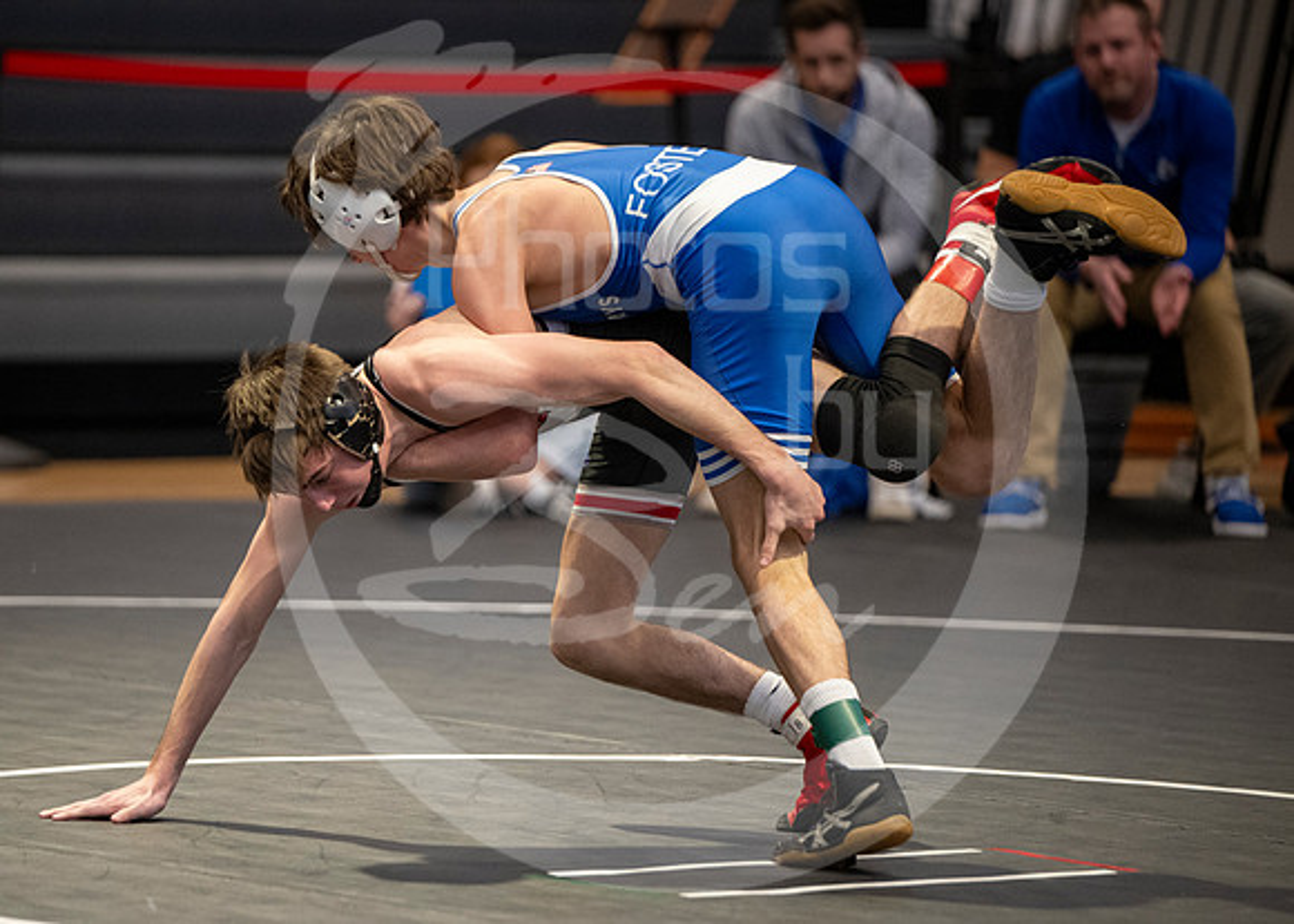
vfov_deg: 5.6
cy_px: 564
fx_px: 9400
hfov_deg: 7.9
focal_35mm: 256
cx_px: 500
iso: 3200
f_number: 2.8
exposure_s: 1/1000
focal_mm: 200
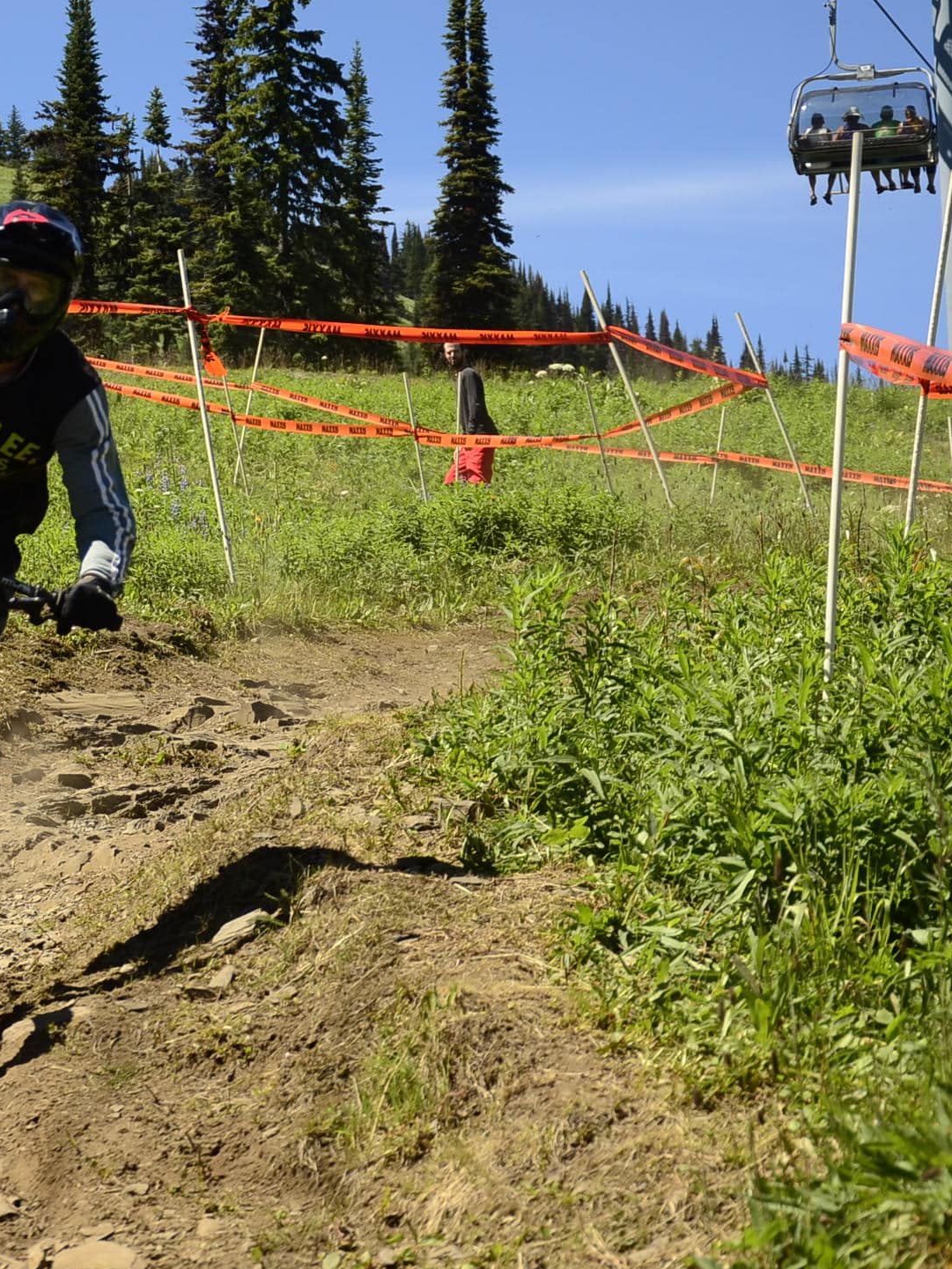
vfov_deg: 15.4
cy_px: 577
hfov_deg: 11.5
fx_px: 4693
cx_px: 97
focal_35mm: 128
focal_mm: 52
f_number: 5
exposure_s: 1/1250
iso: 320
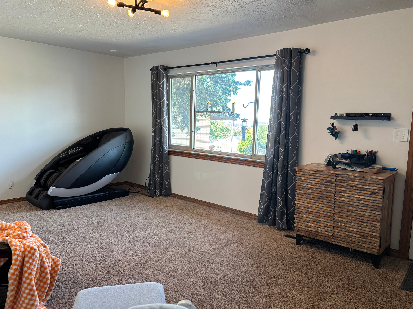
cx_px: 213
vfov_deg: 51.3
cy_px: 158
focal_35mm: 27
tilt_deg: -6.2
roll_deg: -1.0
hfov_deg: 65.3
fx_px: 322
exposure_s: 1/120
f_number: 1.6
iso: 125
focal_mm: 5.96
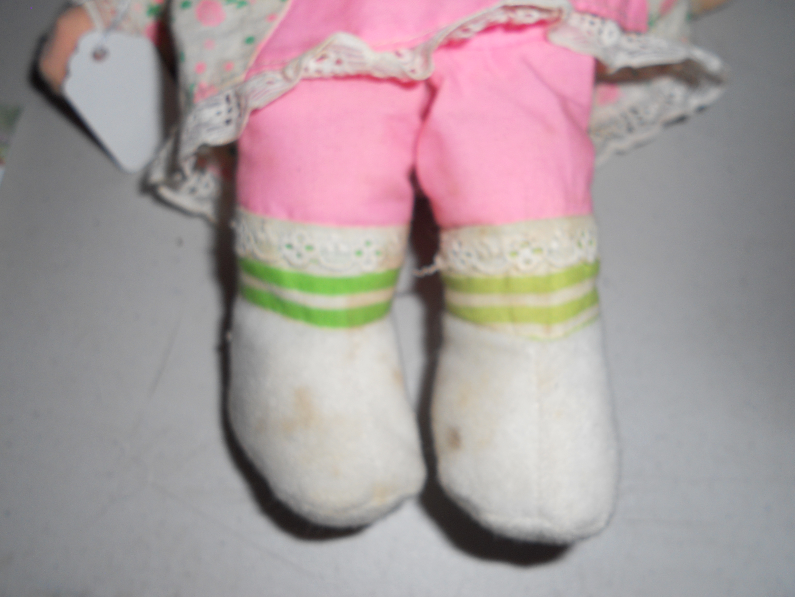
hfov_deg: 56.8
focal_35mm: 32
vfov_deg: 44.2
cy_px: 298
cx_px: 398
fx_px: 735
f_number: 8.8
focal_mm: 5.8
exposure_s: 1/25
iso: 80
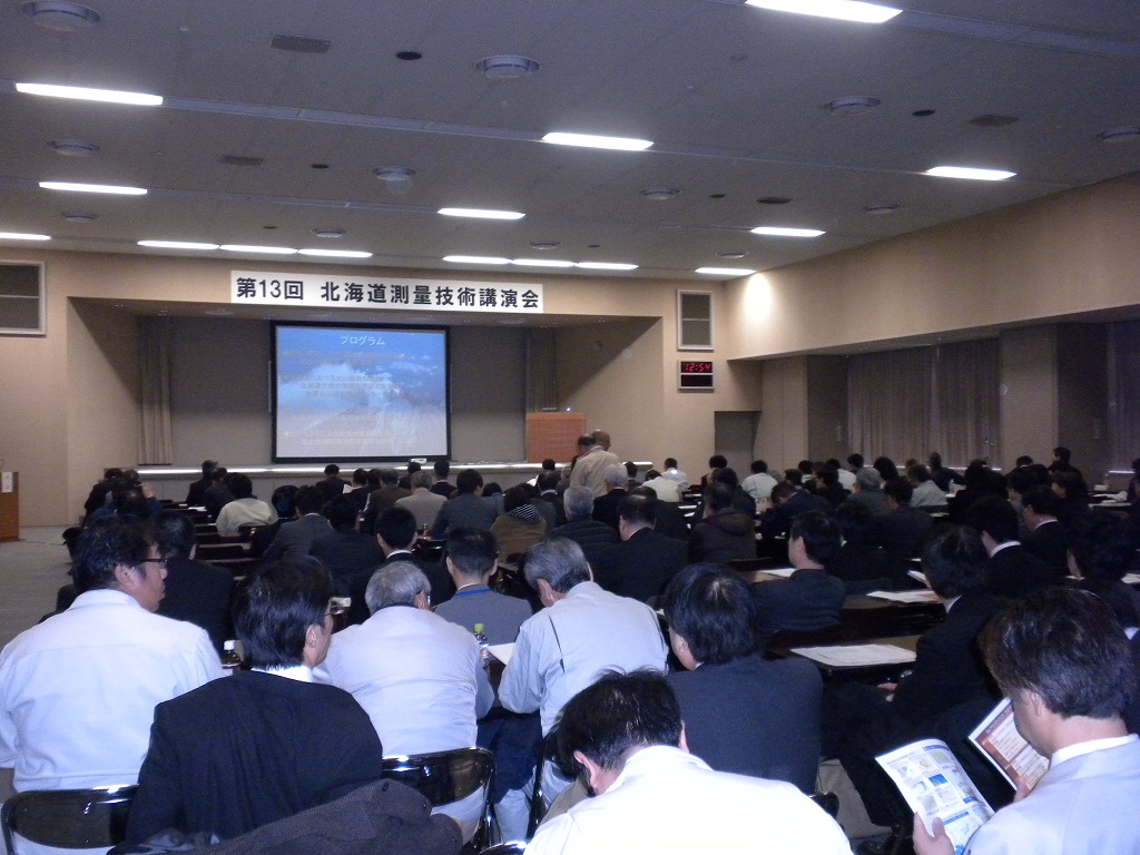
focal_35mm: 37
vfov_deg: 38.7
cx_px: 570
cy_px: 428
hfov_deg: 50.1
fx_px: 1219
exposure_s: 1/30
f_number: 3.5
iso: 513
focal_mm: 6.6
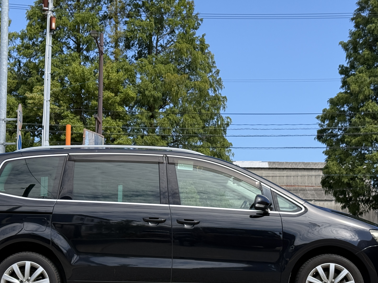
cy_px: 197
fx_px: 732
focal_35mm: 67
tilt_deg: +4.8
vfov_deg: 21.8
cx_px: 178
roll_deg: -1.3
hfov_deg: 29.0
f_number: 1.78
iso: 64
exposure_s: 1/2415
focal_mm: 6.76
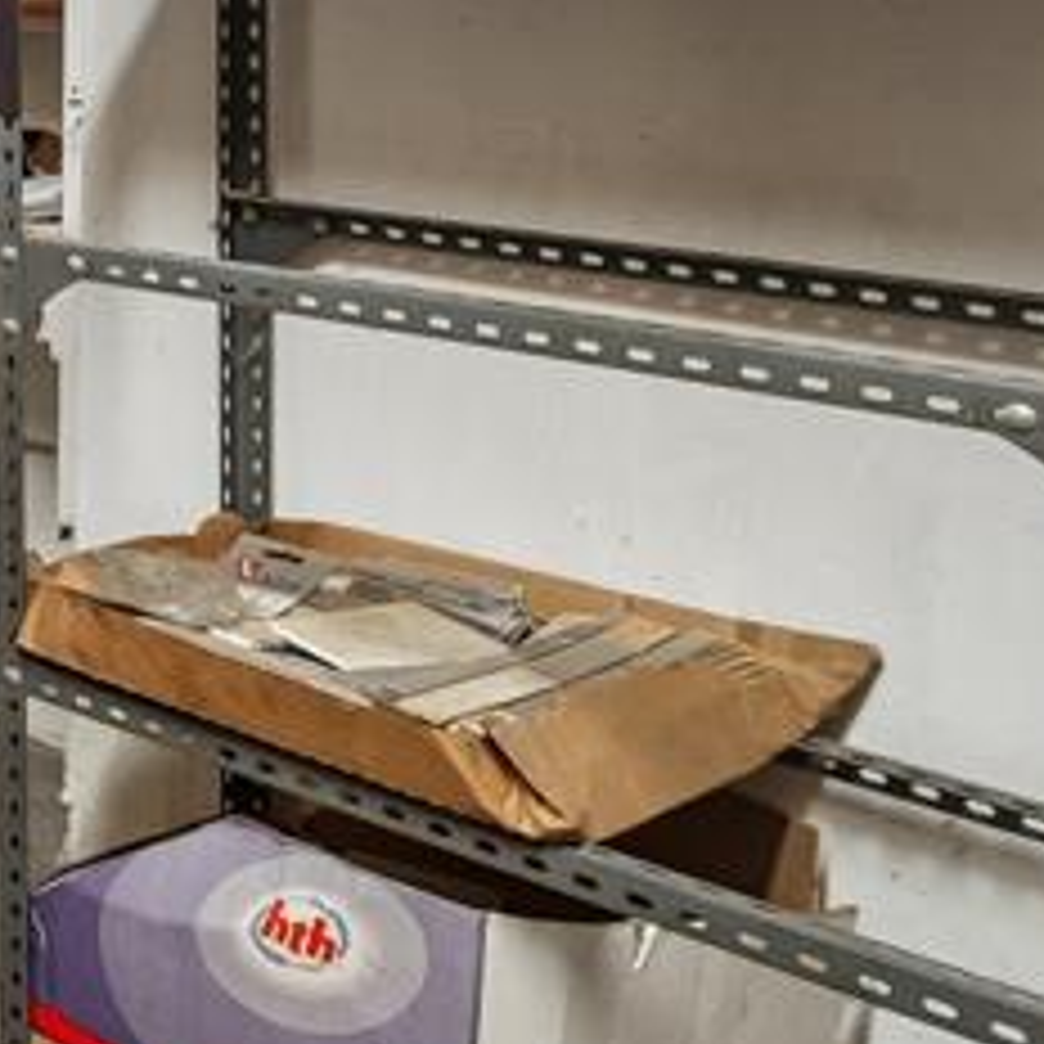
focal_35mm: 90
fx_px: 3071
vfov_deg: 18.7
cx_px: -981
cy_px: -18
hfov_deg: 15.7
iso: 2500
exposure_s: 1/15
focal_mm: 24
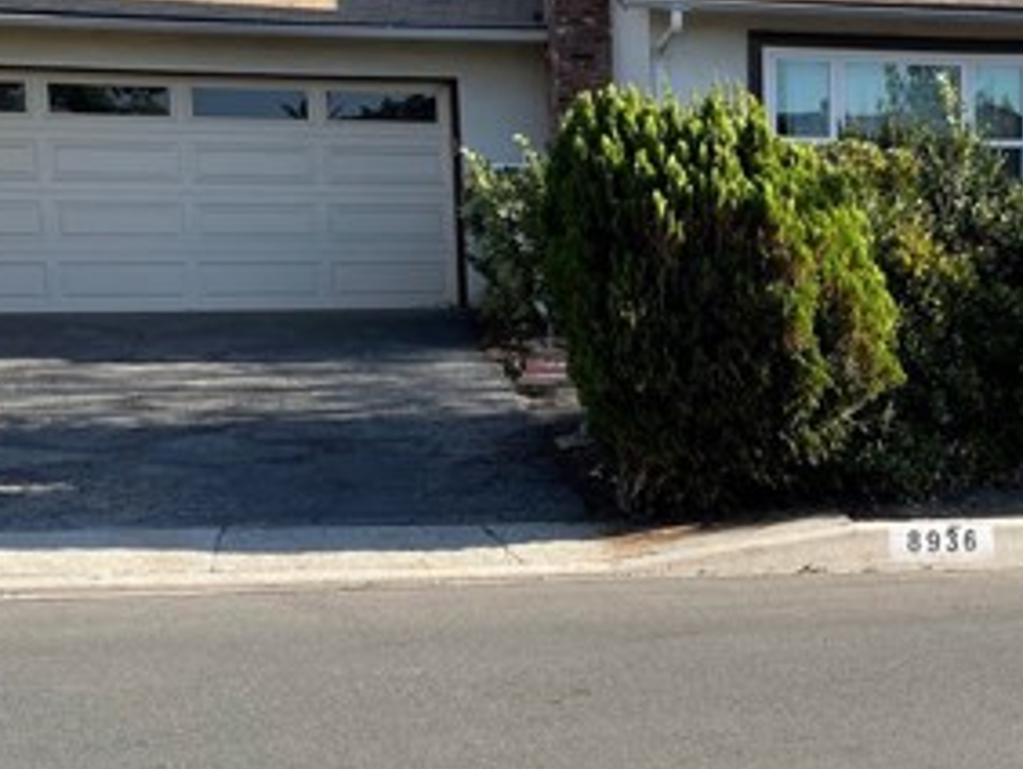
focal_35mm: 59
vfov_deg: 24.7
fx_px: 1745
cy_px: 522
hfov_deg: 31.5
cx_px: 874
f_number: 1.6
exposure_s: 1/1048
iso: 32
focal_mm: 5.1
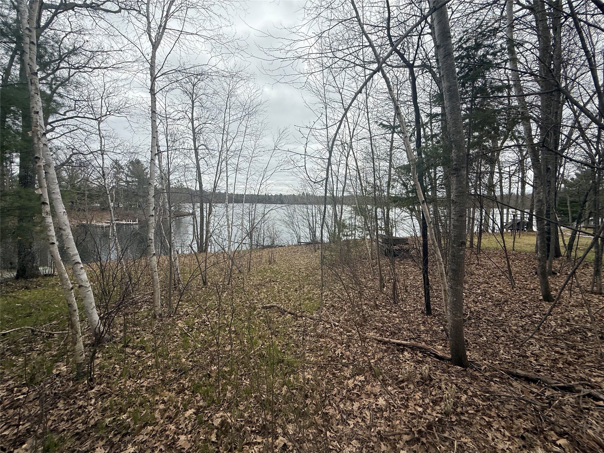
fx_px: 244
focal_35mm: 14
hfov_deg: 102.1
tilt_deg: -5.6
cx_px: 302
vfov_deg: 85.7
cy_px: 226
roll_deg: -0.2
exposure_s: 1/1068
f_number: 2.2
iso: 50
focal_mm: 2.22
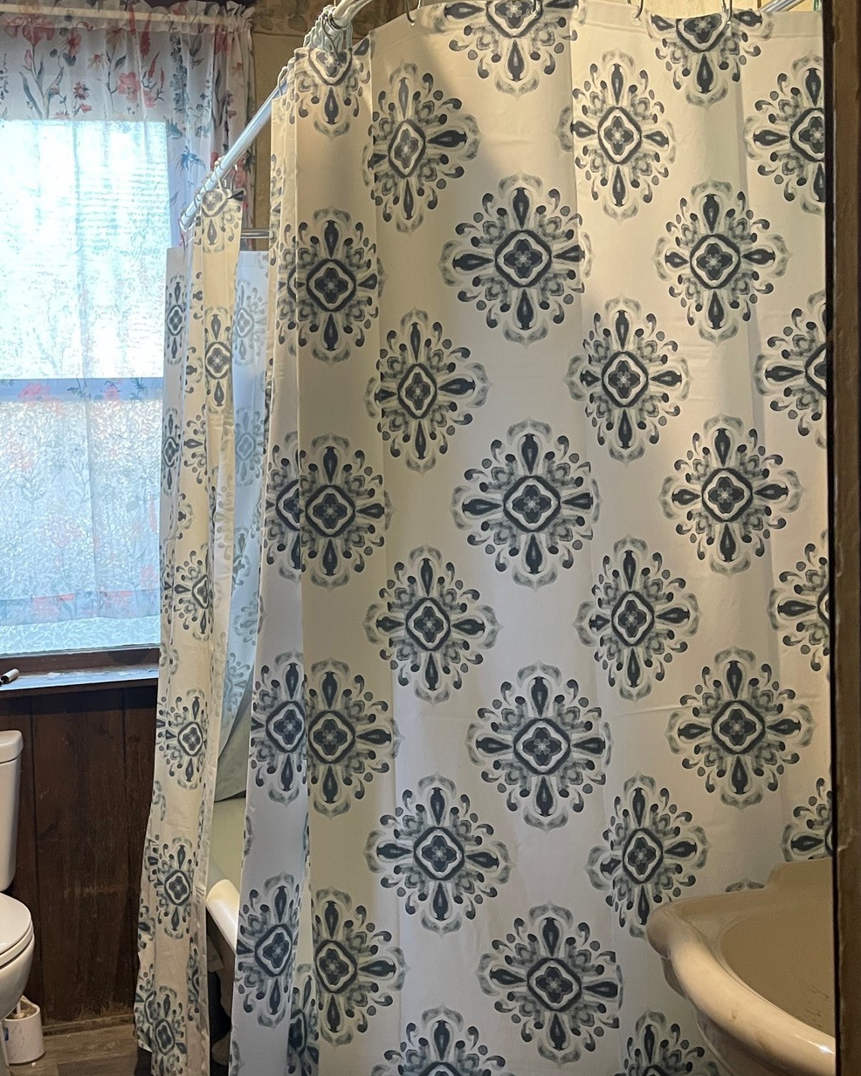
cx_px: 261
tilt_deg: -4.4
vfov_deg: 47.9
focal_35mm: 38
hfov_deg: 38.5
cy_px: 555
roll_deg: +1.2
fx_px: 1211
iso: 320
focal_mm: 5.1
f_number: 1.6
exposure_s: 1/60
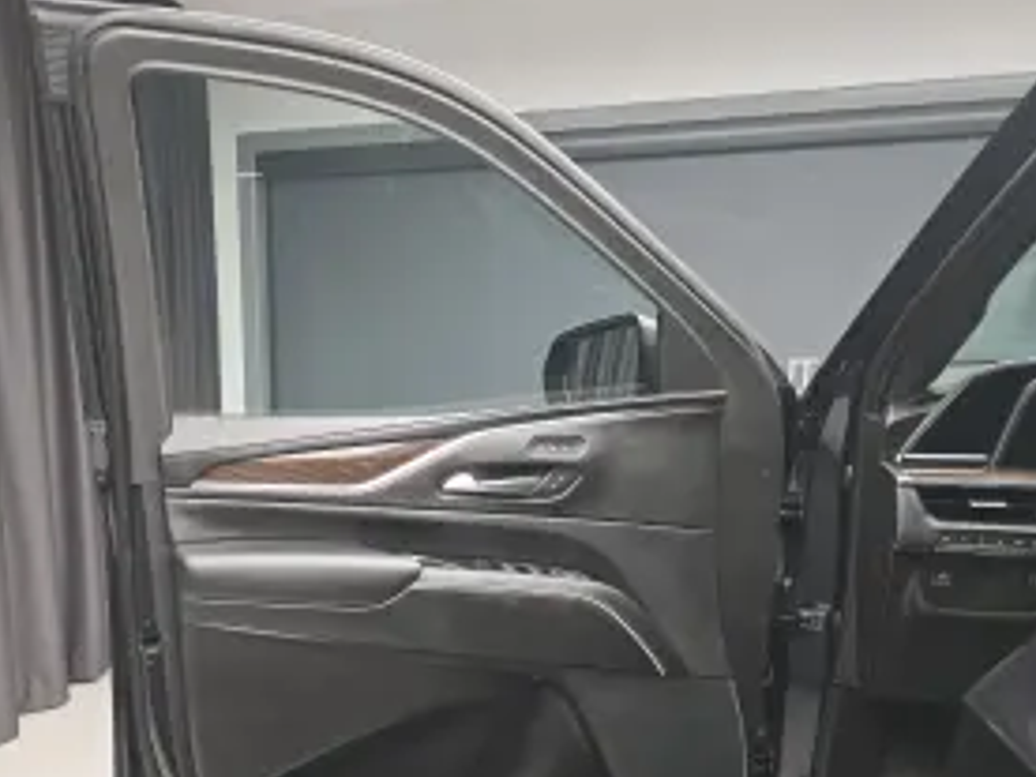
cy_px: 492
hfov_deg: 58.9
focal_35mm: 30
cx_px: 368
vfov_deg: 46.3
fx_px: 898
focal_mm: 6.3
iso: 320
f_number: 1.7
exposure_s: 1/120
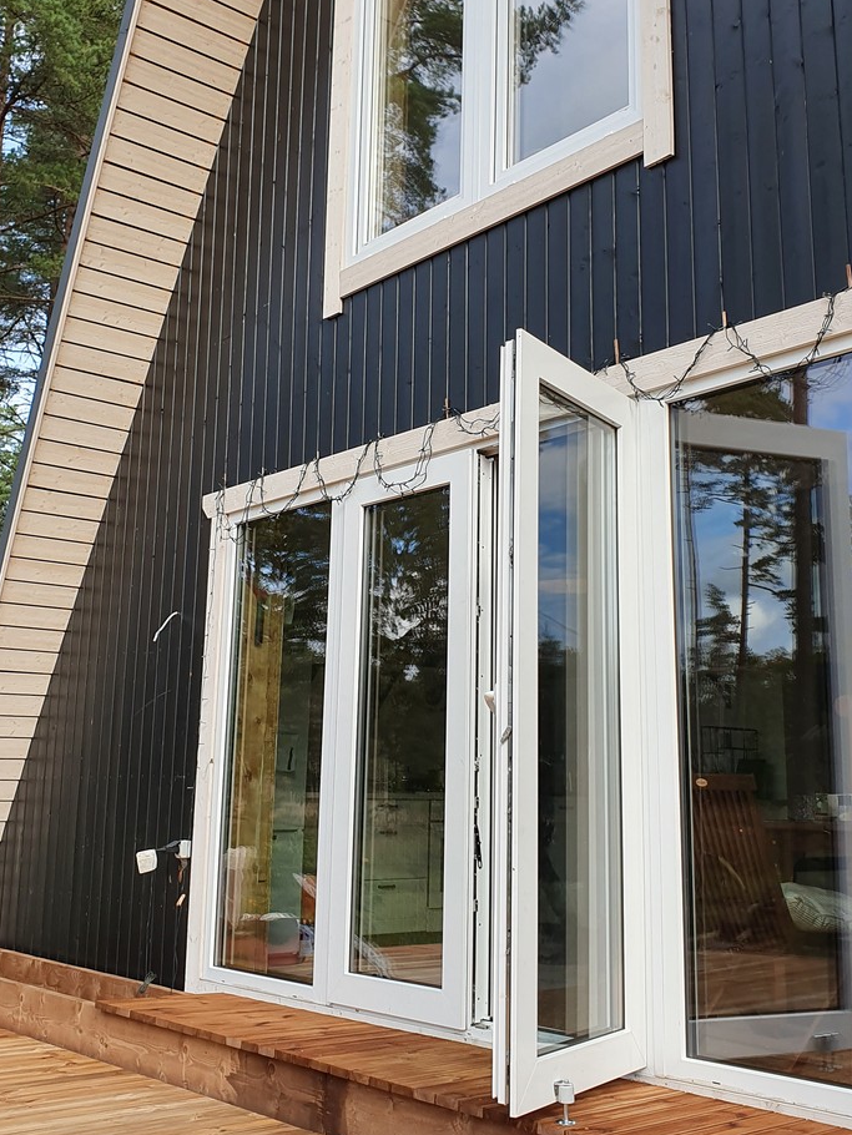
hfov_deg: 36.7
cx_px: 494
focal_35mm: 39
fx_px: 1279
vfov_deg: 47.7
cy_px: 498
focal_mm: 4.32
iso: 50
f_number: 2.4
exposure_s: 1/580
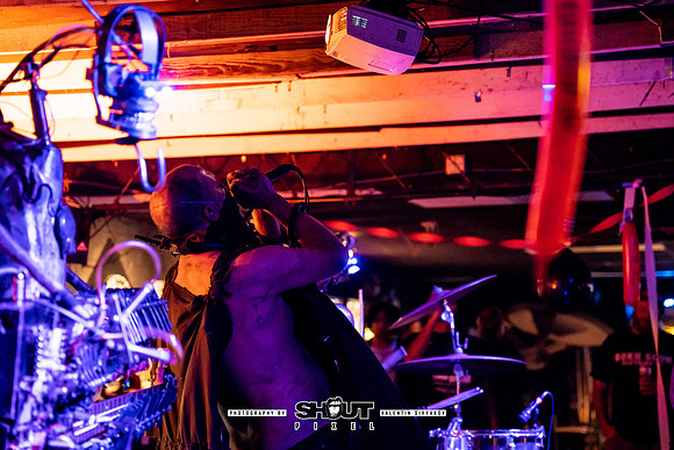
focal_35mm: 74
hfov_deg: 27.4
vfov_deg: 18.4
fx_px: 1385
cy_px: 225
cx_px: 337
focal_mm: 70
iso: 3200
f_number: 2.8
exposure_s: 1/200
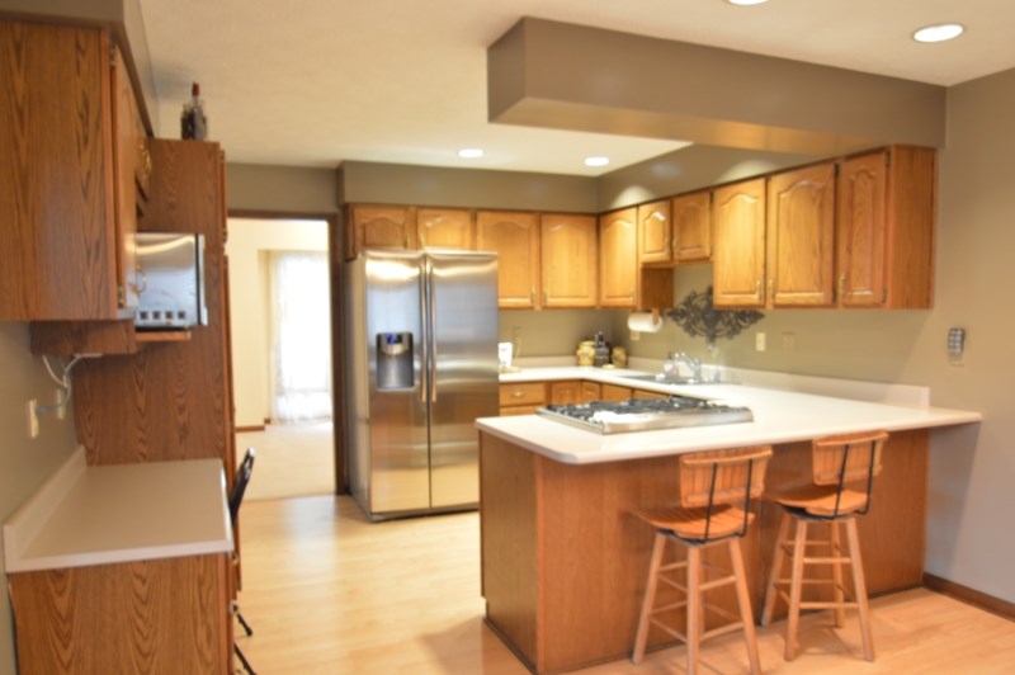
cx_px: 508
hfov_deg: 73.8
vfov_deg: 53.1
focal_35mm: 24
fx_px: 676
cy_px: 338
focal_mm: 16
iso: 100
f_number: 4
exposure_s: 1
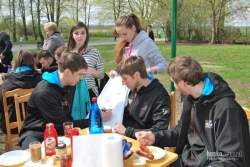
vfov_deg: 34.3
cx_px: 125
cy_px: 84
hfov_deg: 49.5
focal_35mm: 39
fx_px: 271
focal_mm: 26
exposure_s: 1/200
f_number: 7.1
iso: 100
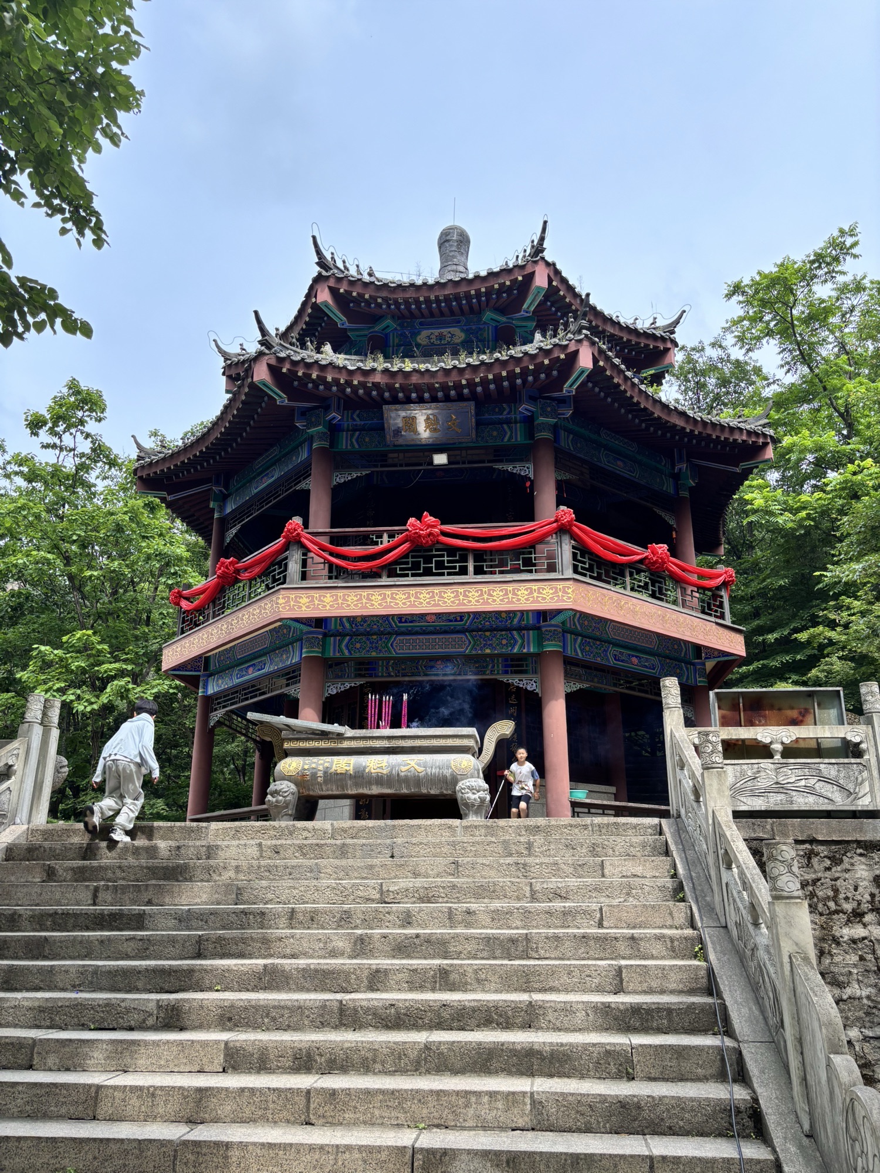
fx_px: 881
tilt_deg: +22.1
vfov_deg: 67.3
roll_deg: +1.7
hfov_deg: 53.1
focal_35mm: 26
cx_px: 440
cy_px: 586
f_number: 1.6
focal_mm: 5.96
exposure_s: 1/1092
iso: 50
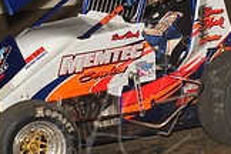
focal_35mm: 358
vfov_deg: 3.8
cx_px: 137
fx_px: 2297
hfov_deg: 5.8
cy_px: -26
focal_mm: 100
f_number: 7.1
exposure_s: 1/320
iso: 1000
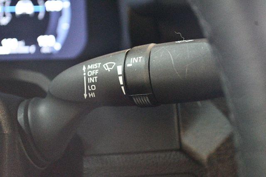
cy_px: 88
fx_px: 606
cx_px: 133
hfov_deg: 24.8
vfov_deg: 16.6
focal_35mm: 82
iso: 12800
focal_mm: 55
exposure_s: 1/25
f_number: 5.6
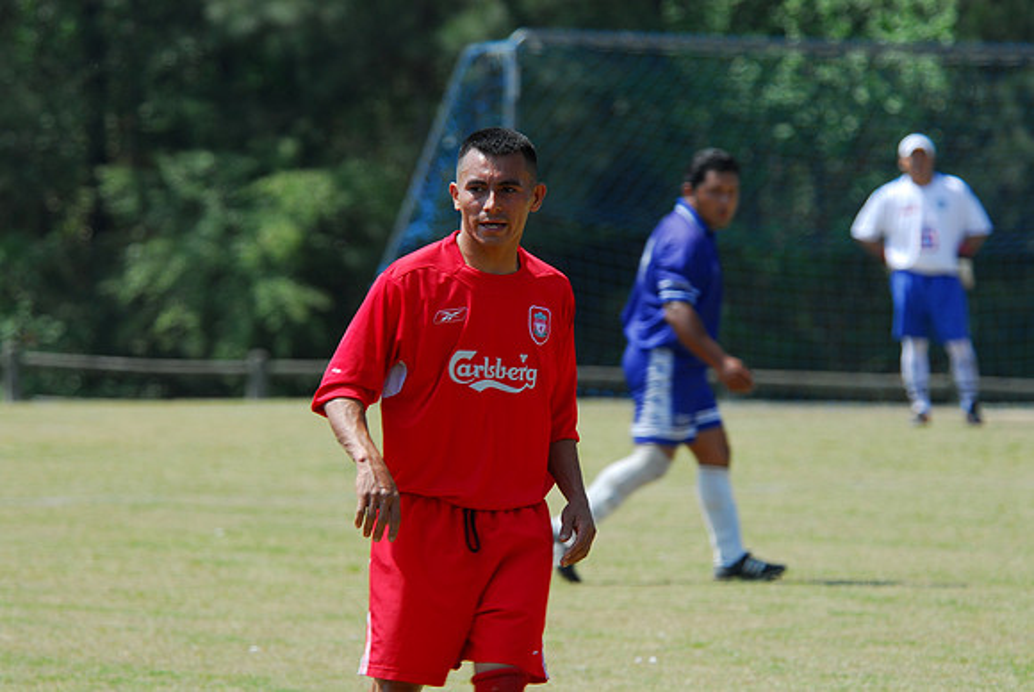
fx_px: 9919
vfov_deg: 4.0
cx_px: 517
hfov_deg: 6.0
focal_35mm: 345
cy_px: 346
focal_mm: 230
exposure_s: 1/125
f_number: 5.6
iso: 110
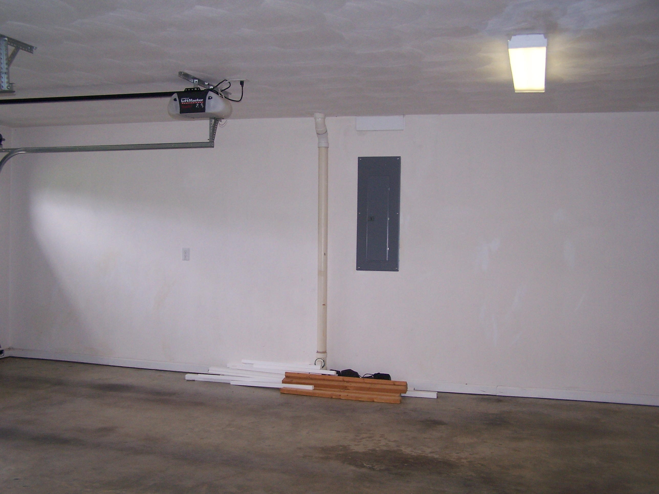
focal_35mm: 38
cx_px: 330
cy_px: 247
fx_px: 723
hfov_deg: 49.0
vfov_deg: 37.7
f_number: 2.8
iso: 140
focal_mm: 6.3
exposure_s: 1/60
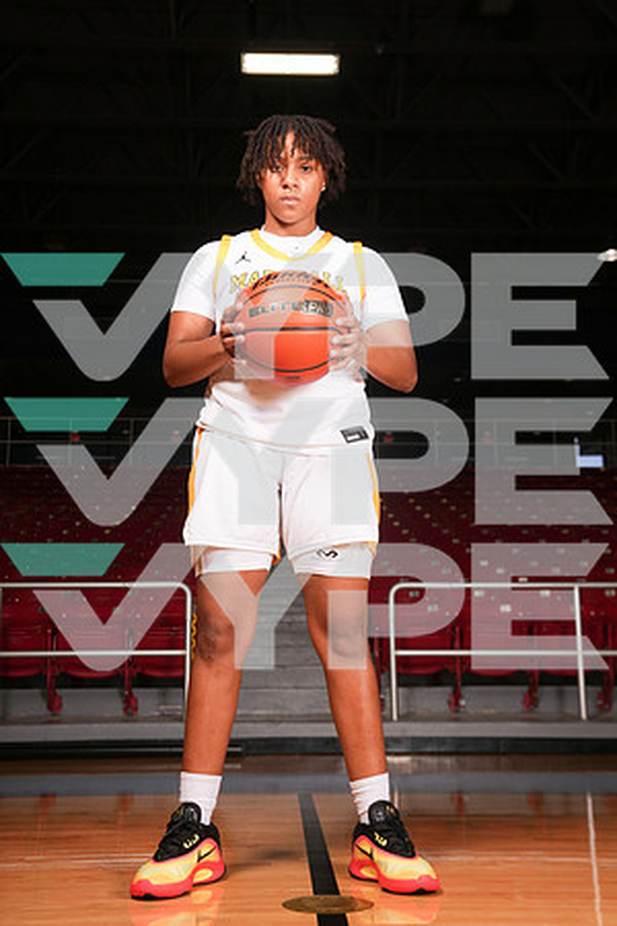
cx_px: 308
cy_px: 463
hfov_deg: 32.6
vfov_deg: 47.4
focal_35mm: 41
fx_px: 1054
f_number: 6.3
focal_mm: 41
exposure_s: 1/200
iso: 250
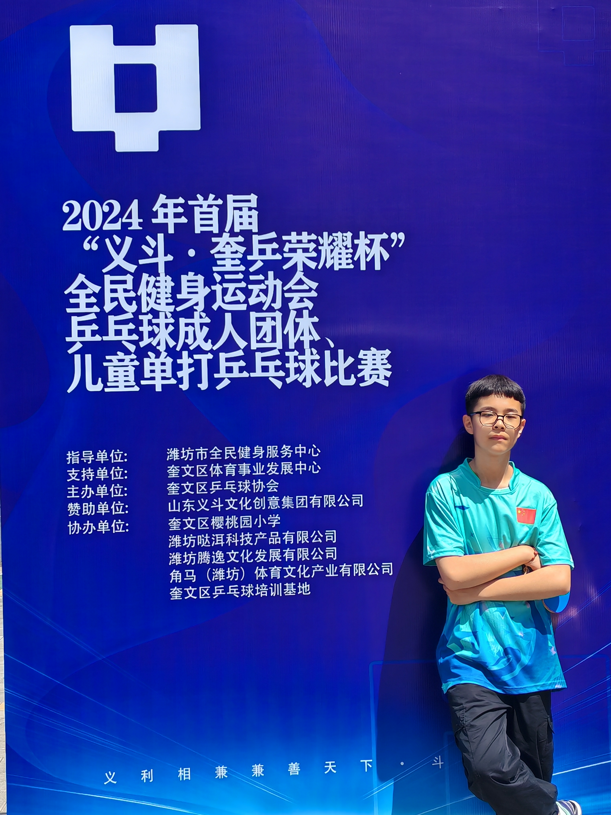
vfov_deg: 36.2
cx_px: 306
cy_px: 408
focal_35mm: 53
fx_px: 1247
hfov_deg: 27.5
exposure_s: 1/1300
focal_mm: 5.52
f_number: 1.9
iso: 50
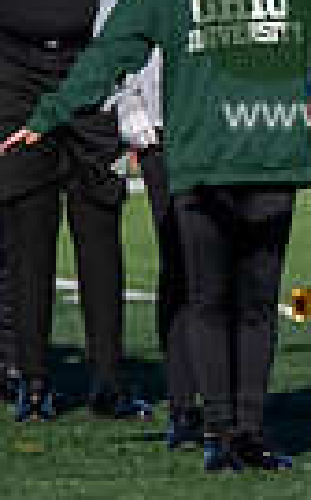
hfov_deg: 1.5
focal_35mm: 879
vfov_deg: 2.4
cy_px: -17
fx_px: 11959
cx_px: 478
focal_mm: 200
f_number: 5
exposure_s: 1/2000
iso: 200
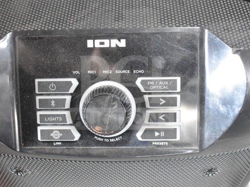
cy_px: 93
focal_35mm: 45
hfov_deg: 42.4
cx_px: 121
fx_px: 322
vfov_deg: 32.5
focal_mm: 27
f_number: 4
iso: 5600
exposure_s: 1/40
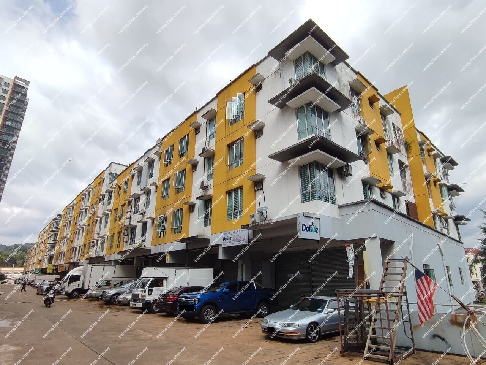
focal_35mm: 16
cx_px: 243
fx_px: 225
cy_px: 182
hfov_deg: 94.5
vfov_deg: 78.1
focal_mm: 1.65
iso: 50
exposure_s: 1/1012
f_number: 2.2
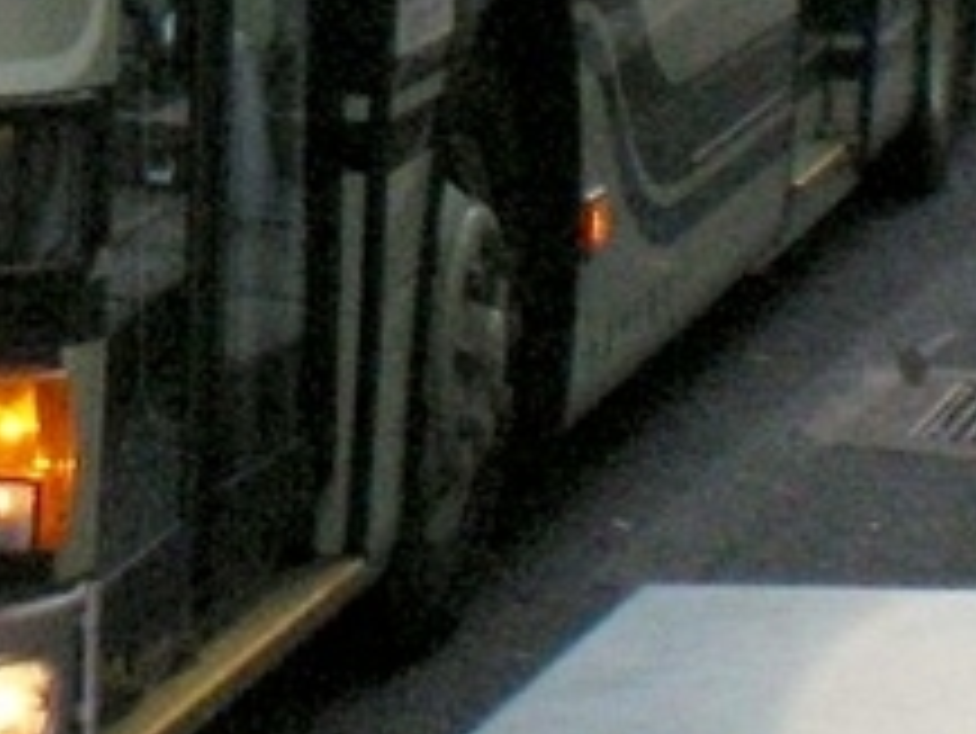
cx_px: -360
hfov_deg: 13.5
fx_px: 3949
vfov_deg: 10.3
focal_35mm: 140
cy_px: -342
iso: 400
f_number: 4.6
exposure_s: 1/640
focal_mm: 6.3
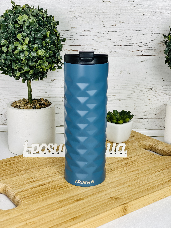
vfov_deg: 36.8
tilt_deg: -16.5
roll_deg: -0.9
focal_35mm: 52
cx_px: 86
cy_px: 114
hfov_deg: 28.0
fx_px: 343
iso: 25
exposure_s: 1/100
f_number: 2
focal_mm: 6
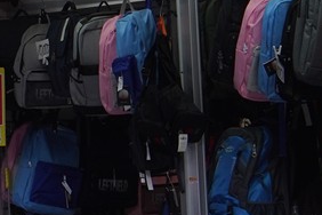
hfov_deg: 7.2
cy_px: -67
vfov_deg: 5.5
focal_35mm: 248
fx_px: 2218
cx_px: -731
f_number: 10
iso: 400
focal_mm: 35
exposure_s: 1/100
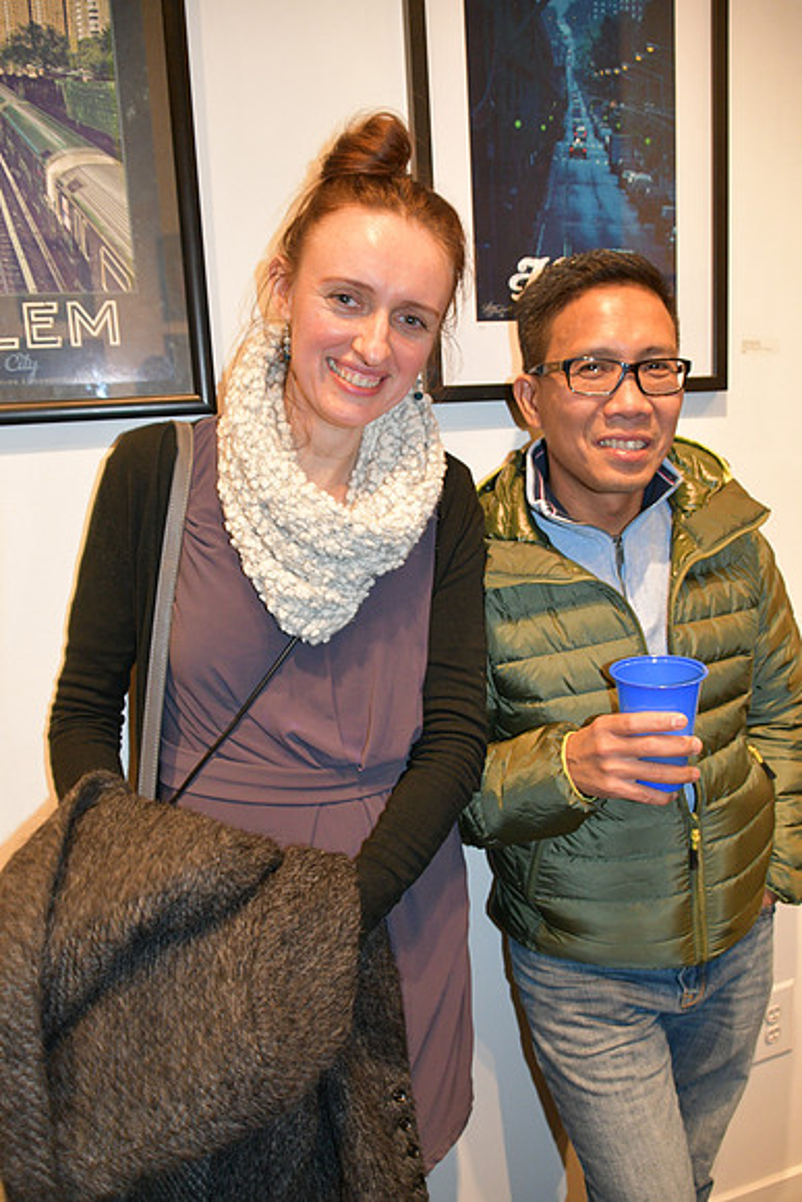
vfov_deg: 67.4
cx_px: 401
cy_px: 601
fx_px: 902
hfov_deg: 48.0
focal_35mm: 27
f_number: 3.5
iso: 1600
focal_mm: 18
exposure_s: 1/60
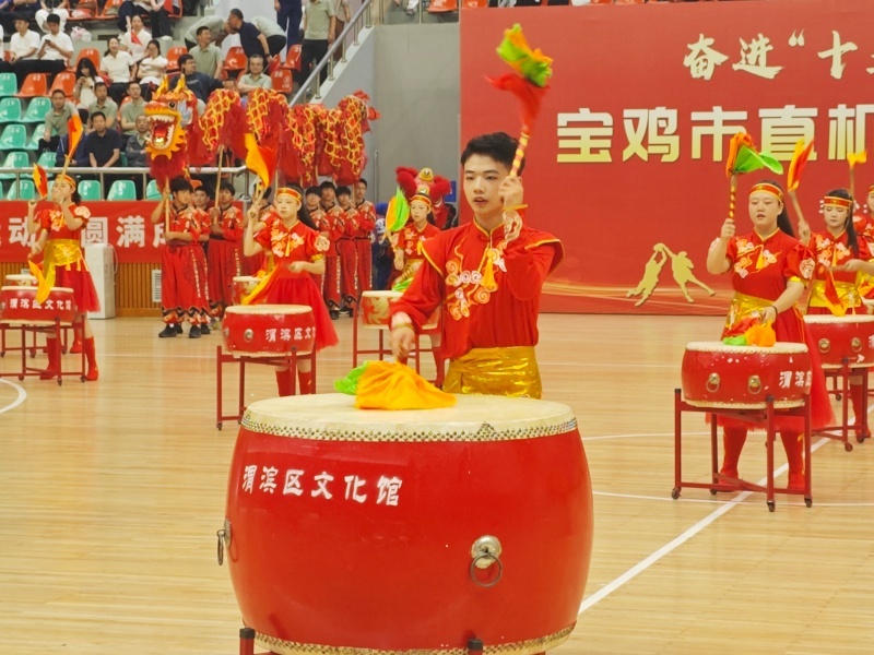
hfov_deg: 20.9
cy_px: 328
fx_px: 2373
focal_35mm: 94
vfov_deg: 15.7
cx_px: 437
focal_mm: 8.7
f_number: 1.9
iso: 160
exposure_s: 1/100
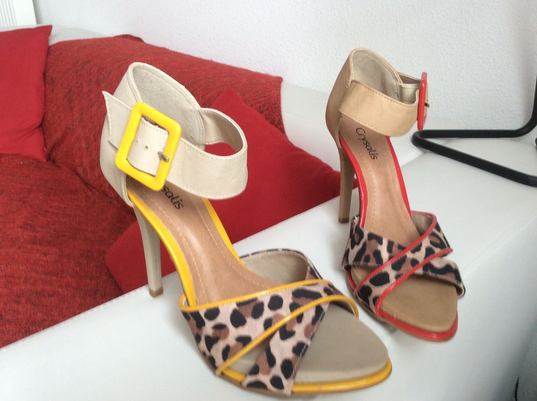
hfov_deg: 56.9
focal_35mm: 32
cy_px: 200
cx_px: 268
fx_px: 496
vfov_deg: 44.1
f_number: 2.4
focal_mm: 3.3
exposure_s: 1/25
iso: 50
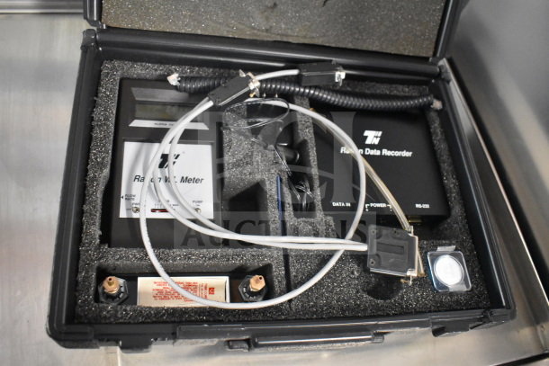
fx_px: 480
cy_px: 183
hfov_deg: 59.5
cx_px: 274
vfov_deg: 41.7
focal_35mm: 32
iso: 7200
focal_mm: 21
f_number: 3.8
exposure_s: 1/30
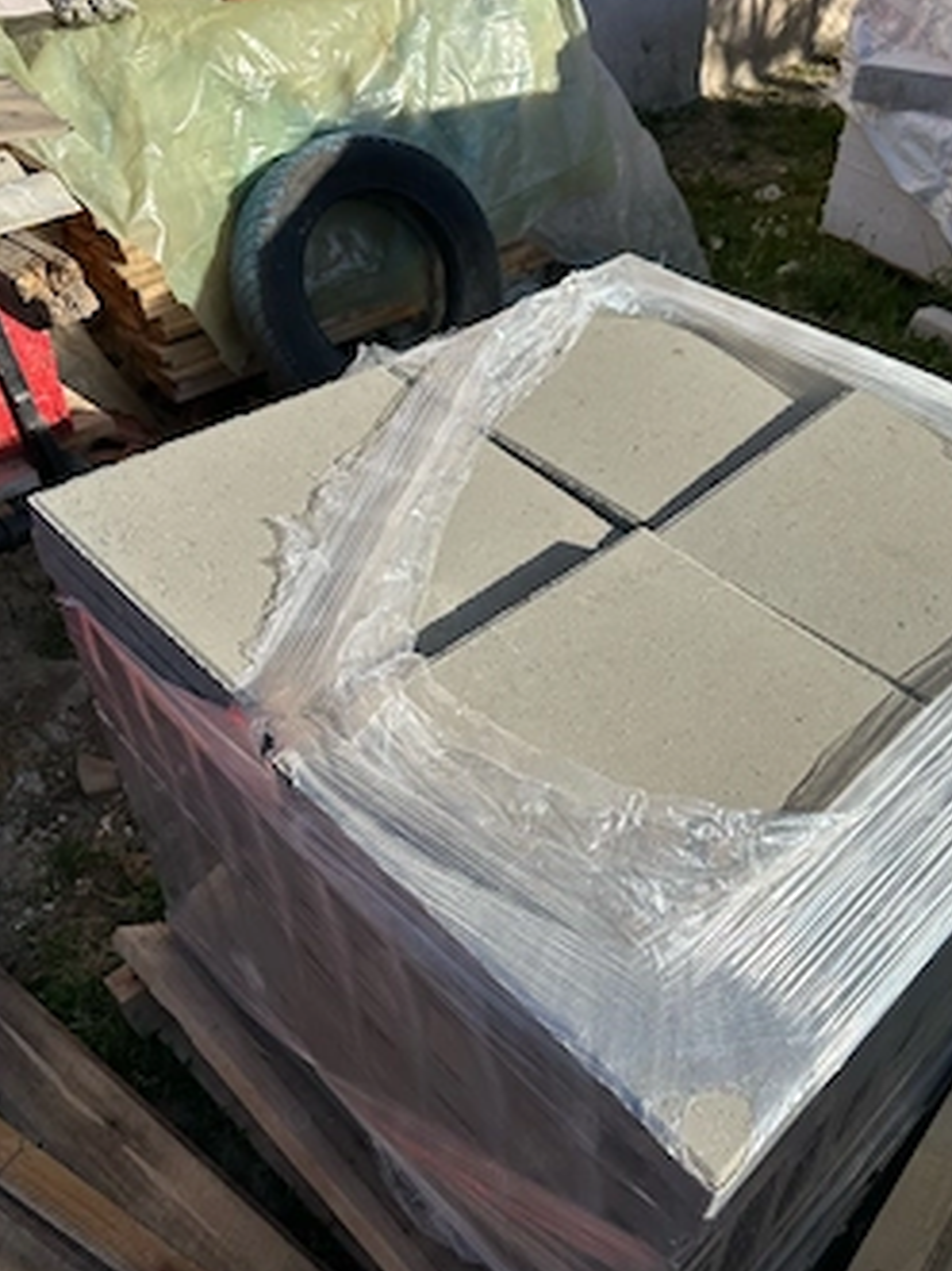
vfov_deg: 61.7
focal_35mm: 29
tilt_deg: -39.7
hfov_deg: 48.0
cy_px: 637
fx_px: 1064
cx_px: 564
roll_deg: -2.6
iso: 80
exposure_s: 1/3247
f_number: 1.78
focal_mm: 6.86
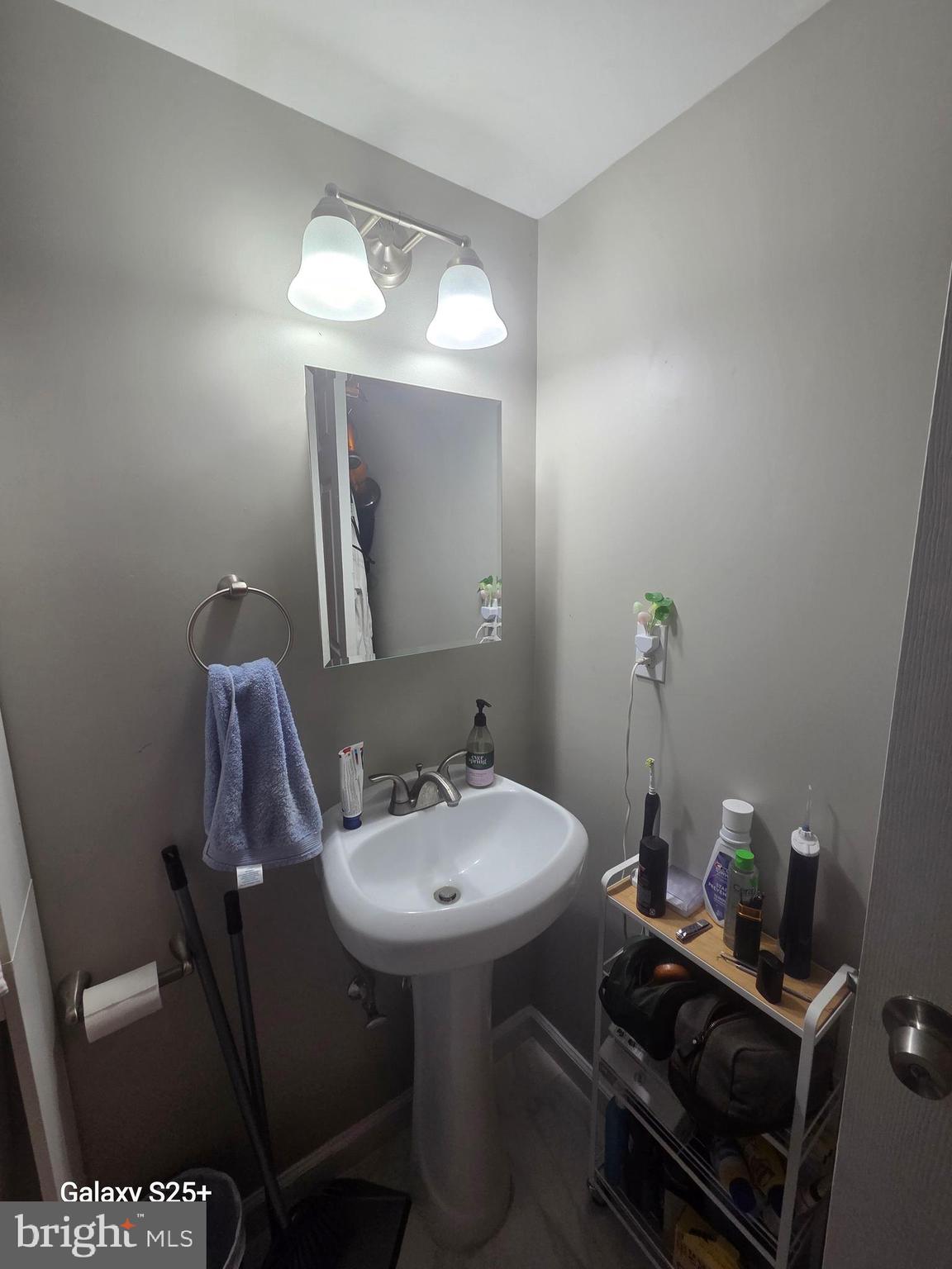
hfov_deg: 89.9
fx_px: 477
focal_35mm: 13
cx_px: 476
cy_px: 634
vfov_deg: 106.2
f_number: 2.2
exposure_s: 1/120
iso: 125
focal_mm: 2.2
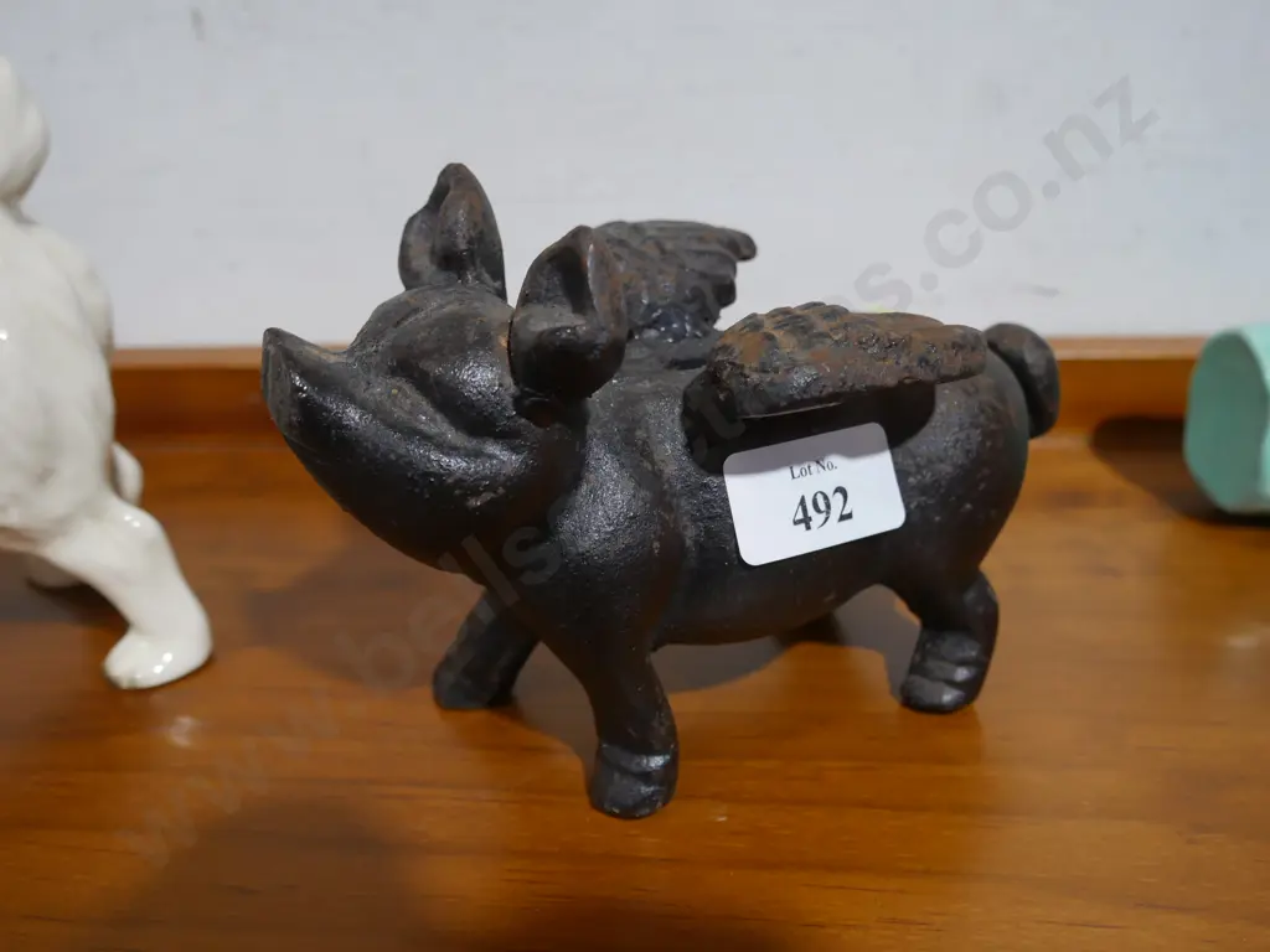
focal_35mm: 34
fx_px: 1247
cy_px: 476
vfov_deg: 41.8
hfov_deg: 54.0
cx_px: 635
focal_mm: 17
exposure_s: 1/60
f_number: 4
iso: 640
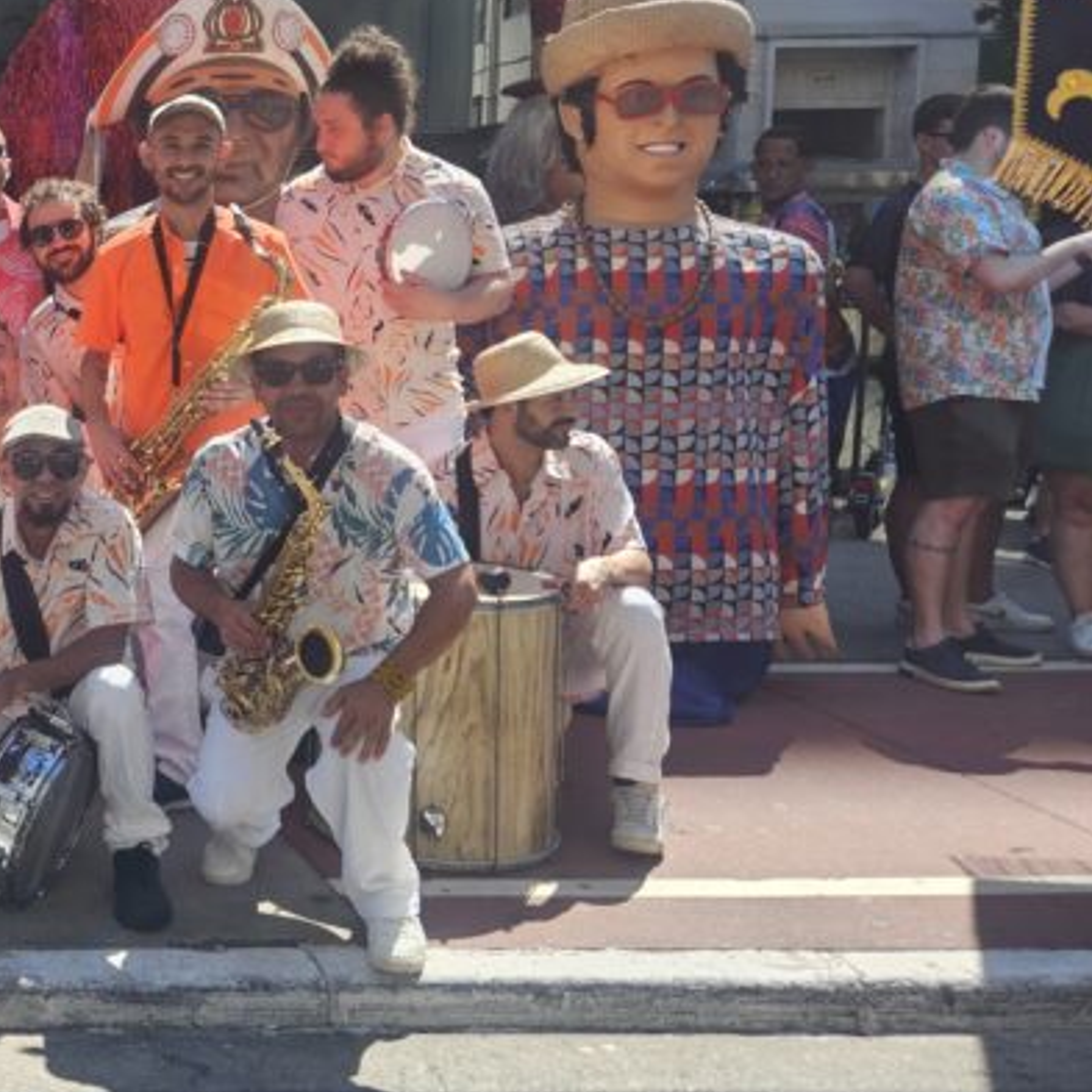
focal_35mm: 53
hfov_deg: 27.1
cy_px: 425
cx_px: -328
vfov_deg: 32.1
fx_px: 1892
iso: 25
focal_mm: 5.4
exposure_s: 1/756
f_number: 1.8
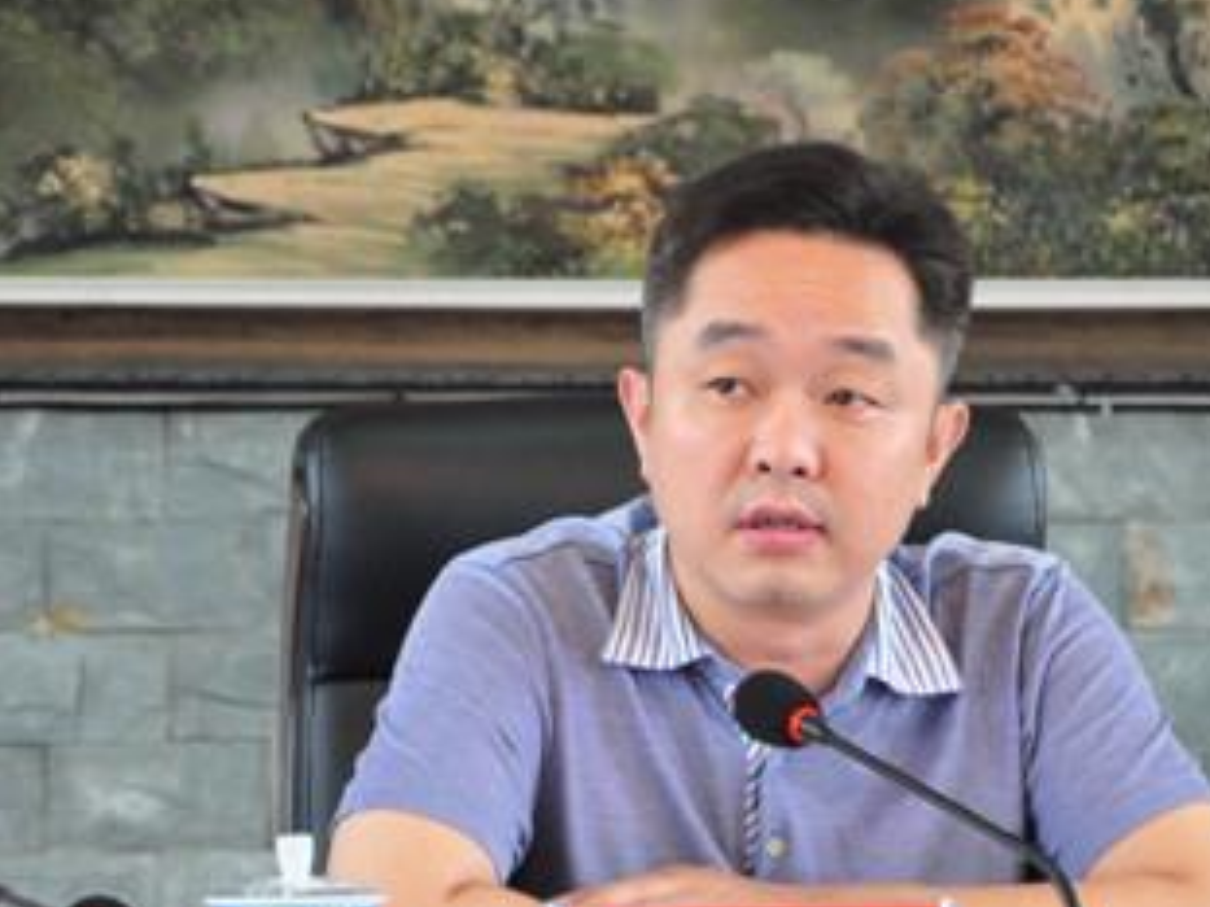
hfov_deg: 8.6
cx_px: 813
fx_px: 8002
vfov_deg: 6.5
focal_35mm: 229
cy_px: 368
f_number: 5.6
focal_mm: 90
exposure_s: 1/30
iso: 2200
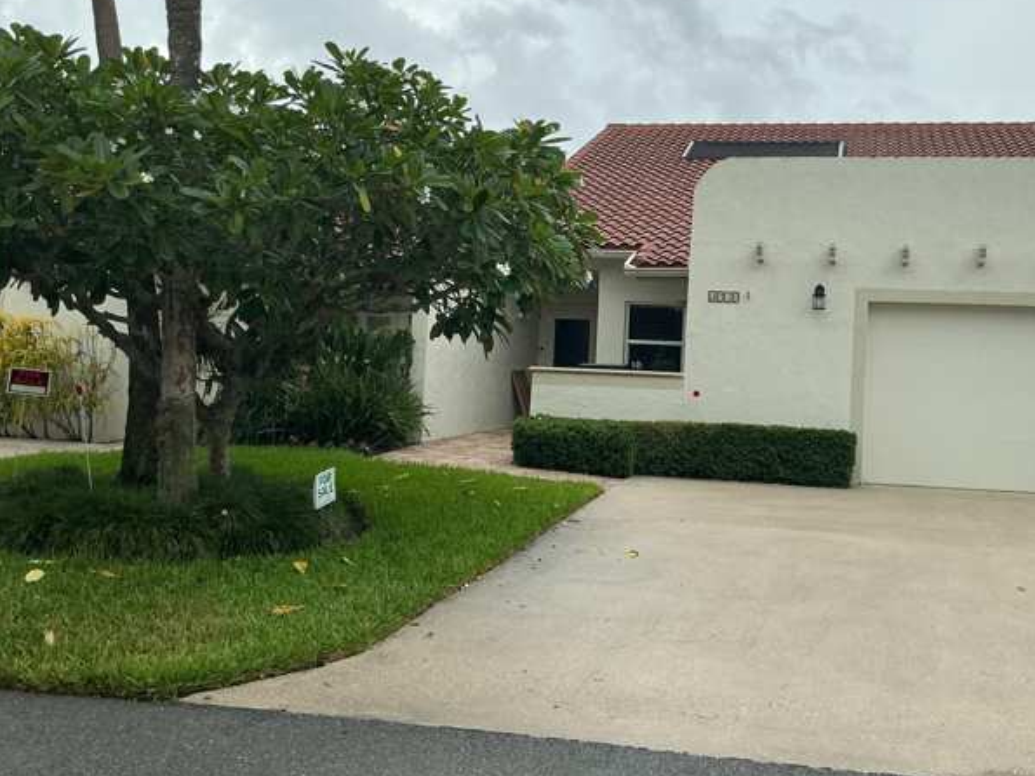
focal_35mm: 39
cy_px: 329
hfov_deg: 47.6
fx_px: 1166
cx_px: 624
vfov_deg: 36.7
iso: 25
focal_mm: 3
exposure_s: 1/482
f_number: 1.8
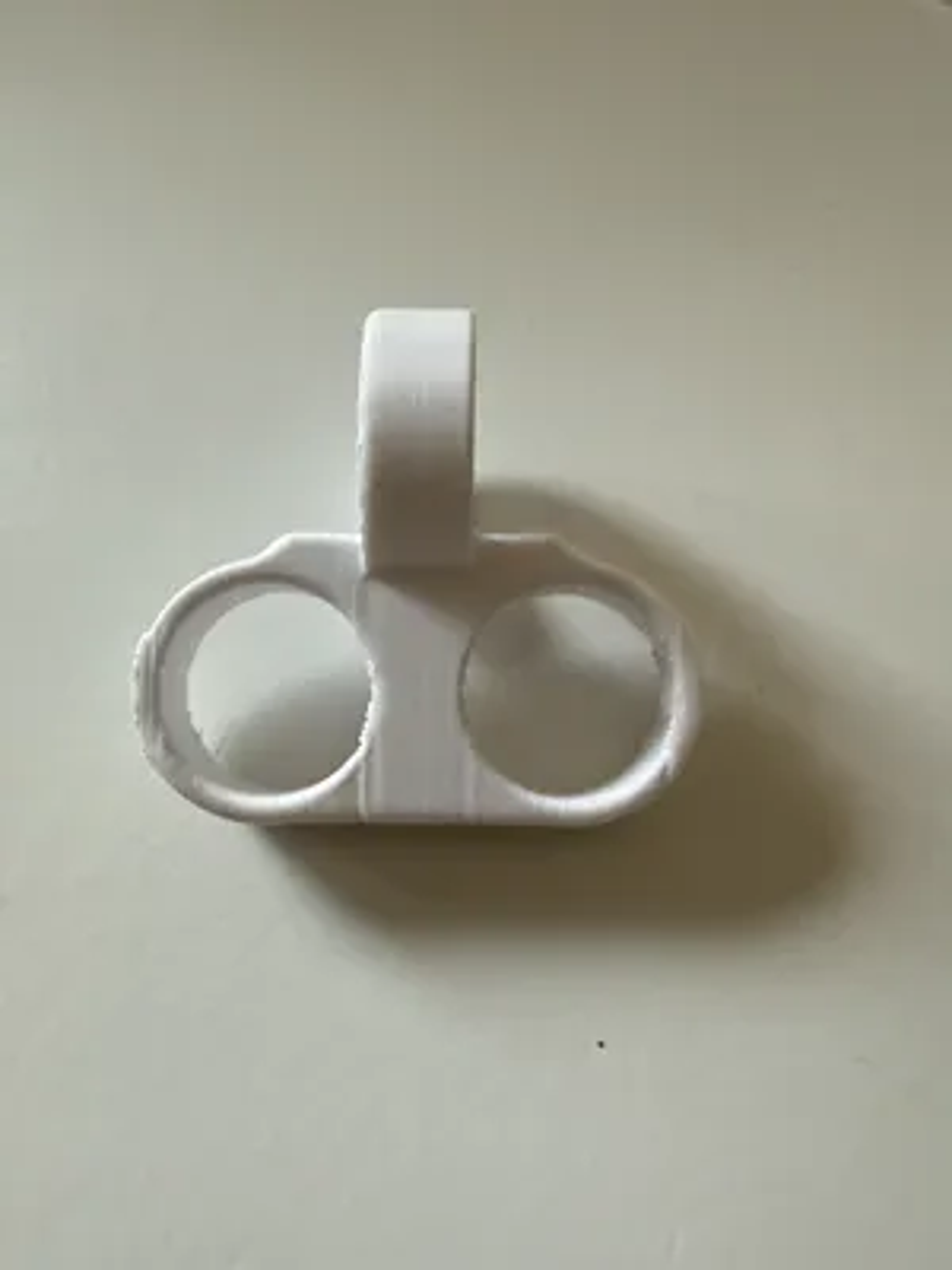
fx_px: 917
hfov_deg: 54.9
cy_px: 635
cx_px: 476
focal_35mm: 25
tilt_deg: -68.7
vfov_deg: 69.4
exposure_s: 1/88
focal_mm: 2.22
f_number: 2.2
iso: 320
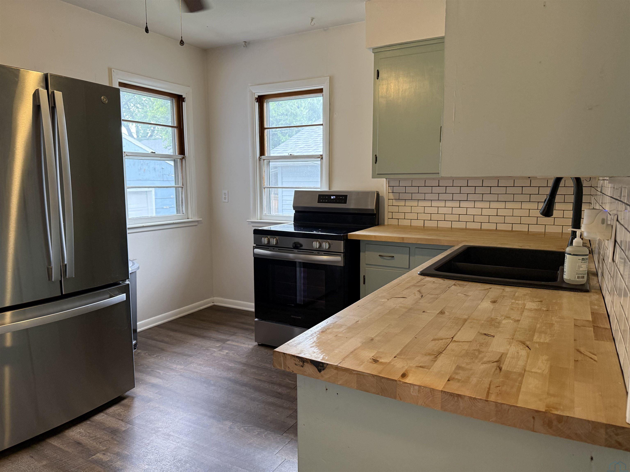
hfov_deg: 71.6
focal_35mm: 24
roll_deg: -0.7
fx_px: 437
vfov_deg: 56.8
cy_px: 236
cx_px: 315
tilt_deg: -7.4
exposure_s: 1/60
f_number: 1.78
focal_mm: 6.76
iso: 320
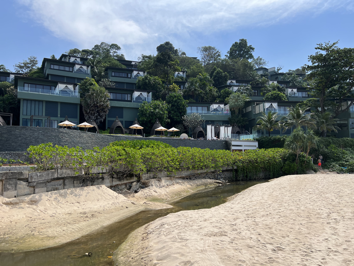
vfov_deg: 53.1
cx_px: 177
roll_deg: +0.5
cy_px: 133
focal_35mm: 26
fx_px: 266
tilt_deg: +5.1
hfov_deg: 67.3
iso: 50
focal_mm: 5.7
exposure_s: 1/3831
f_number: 1.5
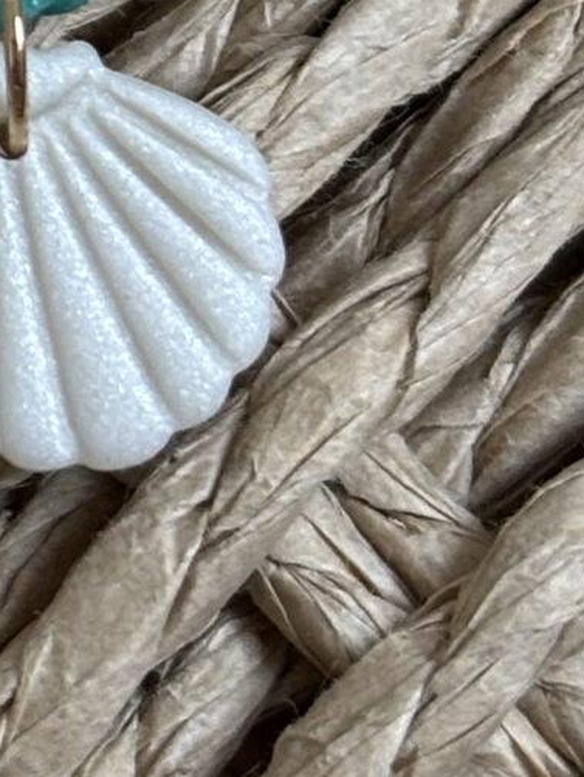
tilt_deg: -70.2
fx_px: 5956
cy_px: -498
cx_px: -609
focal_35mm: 265
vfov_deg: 7.3
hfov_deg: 5.5
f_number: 1.6
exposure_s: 1/60
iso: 80
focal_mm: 5.96
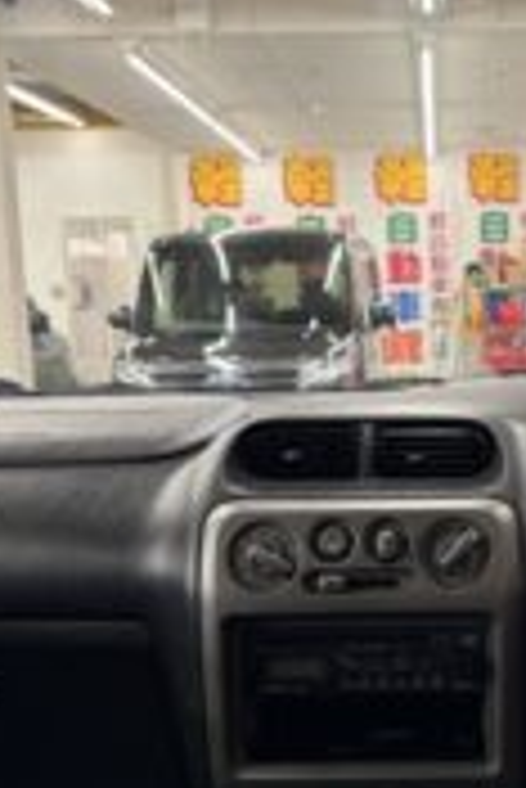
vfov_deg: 36.6
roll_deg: +1.4
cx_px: 468
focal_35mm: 54
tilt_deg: -8.8
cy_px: 507
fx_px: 1181
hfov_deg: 24.4
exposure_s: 1/50
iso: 125
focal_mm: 5.96
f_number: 1.6
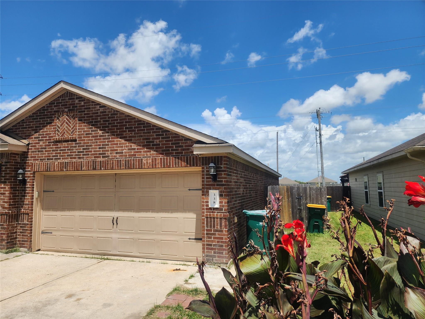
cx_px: 212
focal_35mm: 23
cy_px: 160
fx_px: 282
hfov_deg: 73.9
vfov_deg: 58.9
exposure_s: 1/1372
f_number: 1.8
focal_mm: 6.4
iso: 12
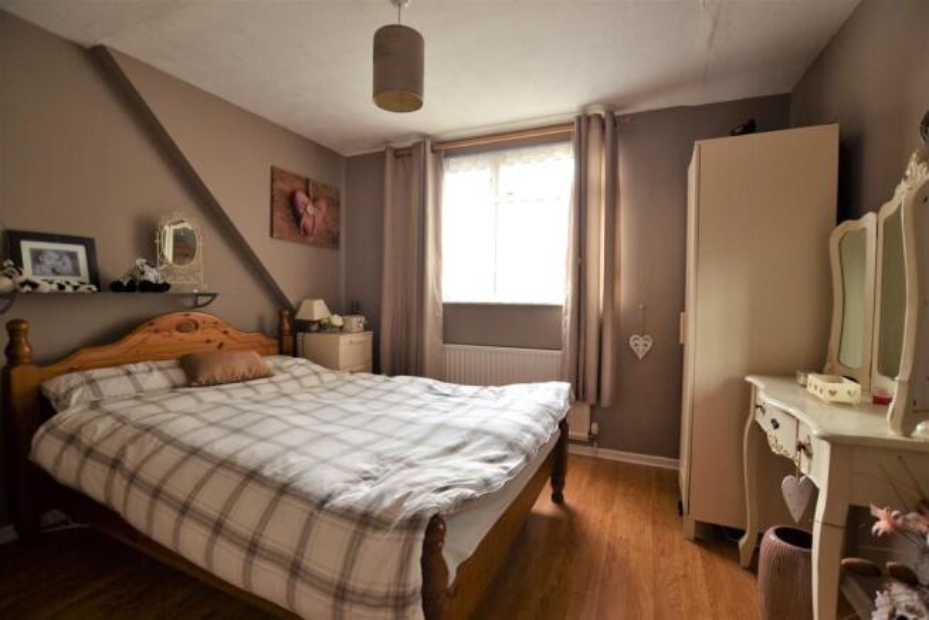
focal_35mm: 15
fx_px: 387
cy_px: 310
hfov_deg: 100.4
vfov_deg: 77.4
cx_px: 464
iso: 500
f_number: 3.5
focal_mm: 10
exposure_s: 1/60
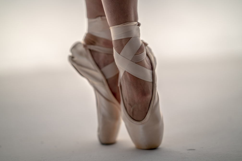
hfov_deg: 23.9
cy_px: 80
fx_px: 571
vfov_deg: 16.1
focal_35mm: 85
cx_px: 121
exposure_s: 1/250
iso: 400
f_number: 1.4
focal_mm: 85
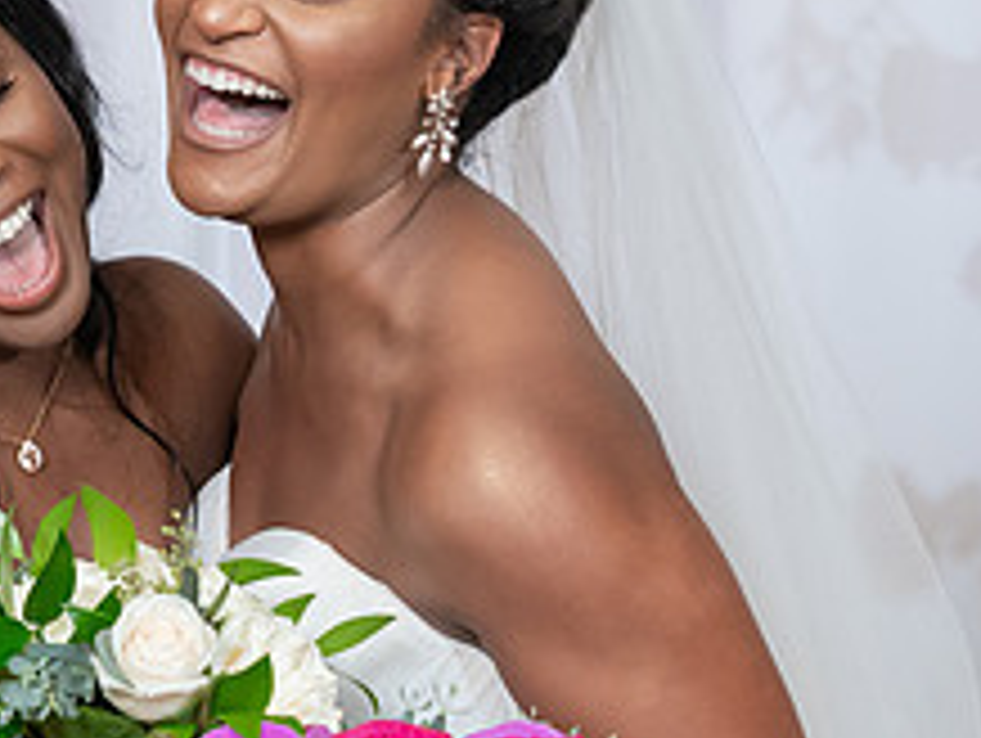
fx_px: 5958
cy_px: 487
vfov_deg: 7.1
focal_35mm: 210
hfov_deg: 9.4
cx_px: 564
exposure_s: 1/200
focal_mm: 63
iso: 2000
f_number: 5.6
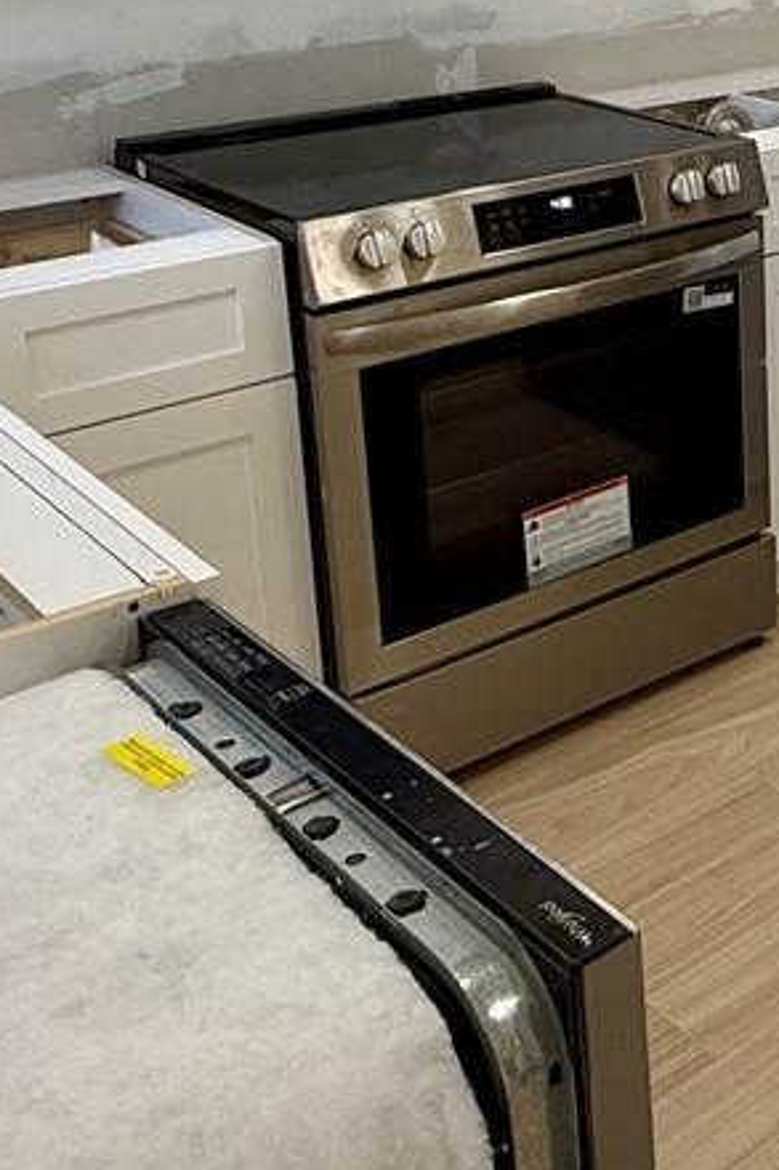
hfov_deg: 22.1
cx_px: 1095
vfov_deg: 35.9
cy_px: 178
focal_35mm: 53
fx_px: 1722
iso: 100
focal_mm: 2.22
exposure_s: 1/120
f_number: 2.2
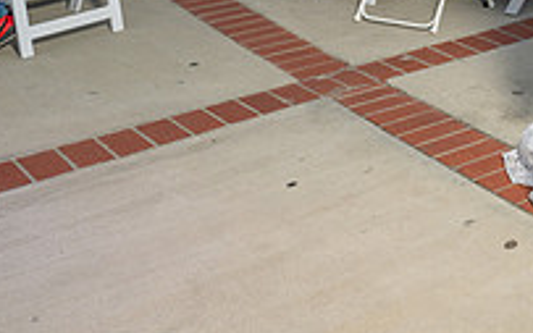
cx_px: 727
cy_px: -119
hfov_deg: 24.8
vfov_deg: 17.3
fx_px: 1017
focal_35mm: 70
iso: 250
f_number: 4.5
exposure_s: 1/160
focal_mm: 24
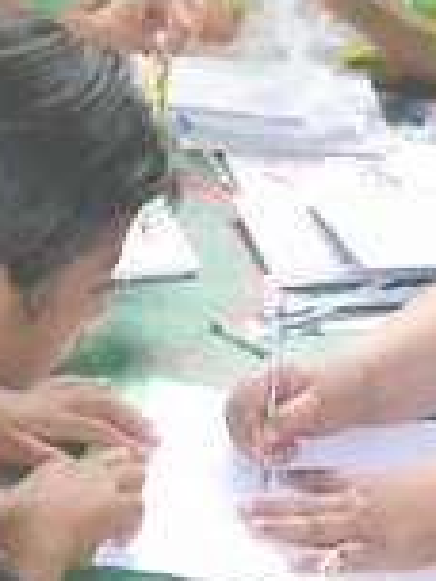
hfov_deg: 16.4
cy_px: 168
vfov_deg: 21.6
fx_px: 1511
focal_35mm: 90
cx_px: 157
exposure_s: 1/4.6
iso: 157
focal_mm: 8
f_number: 2.8
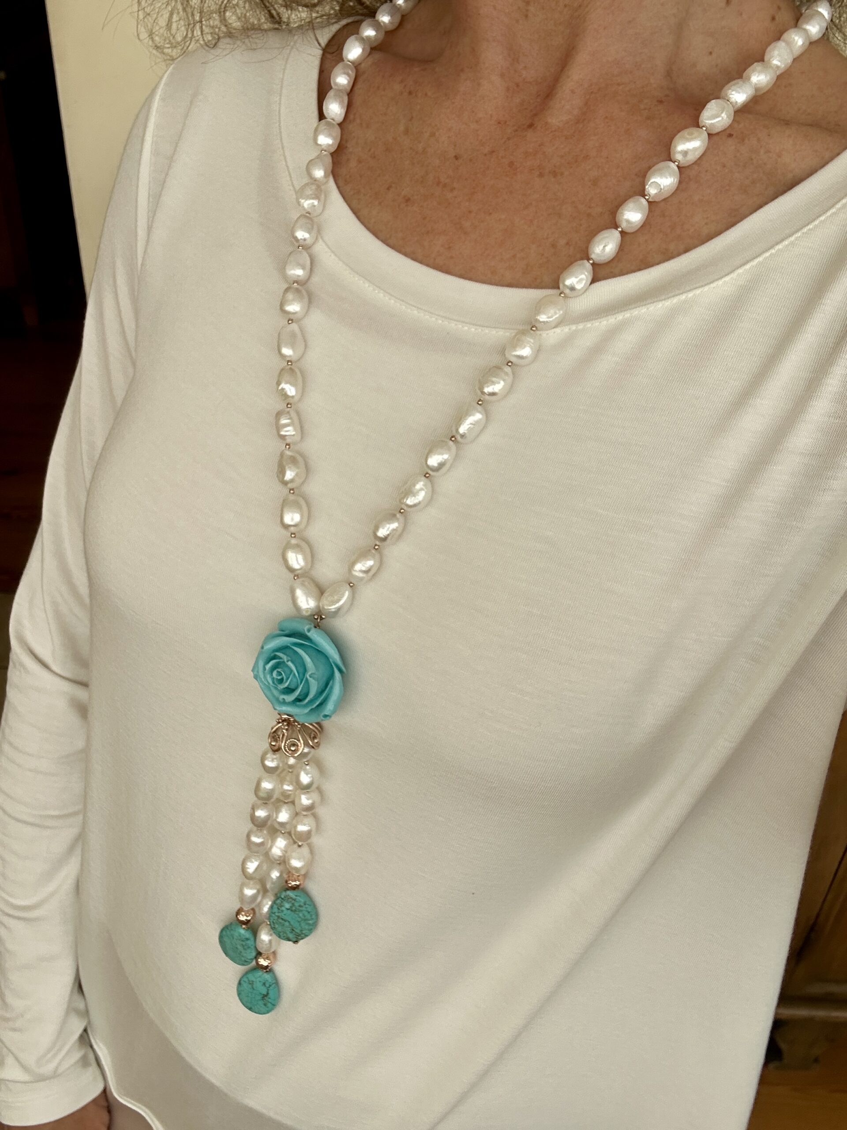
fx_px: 979
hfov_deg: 46.8
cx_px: 424
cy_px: 565
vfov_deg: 60.0
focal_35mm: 30
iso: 25
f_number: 1.9
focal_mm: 2.69
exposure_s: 1/1018
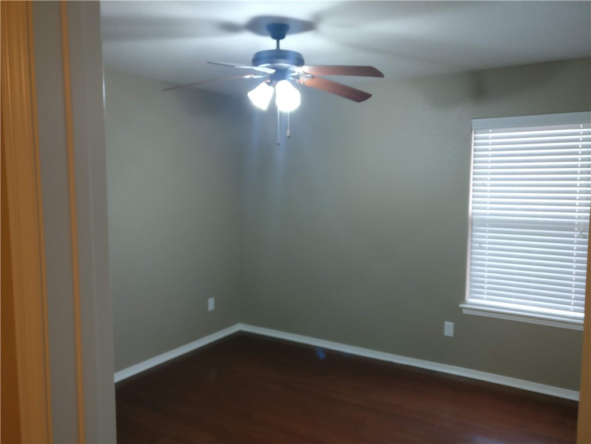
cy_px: 222
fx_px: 478
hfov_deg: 63.4
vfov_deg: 49.7
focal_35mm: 28
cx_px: 296
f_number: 2
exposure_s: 1/20
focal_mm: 4.26
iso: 400
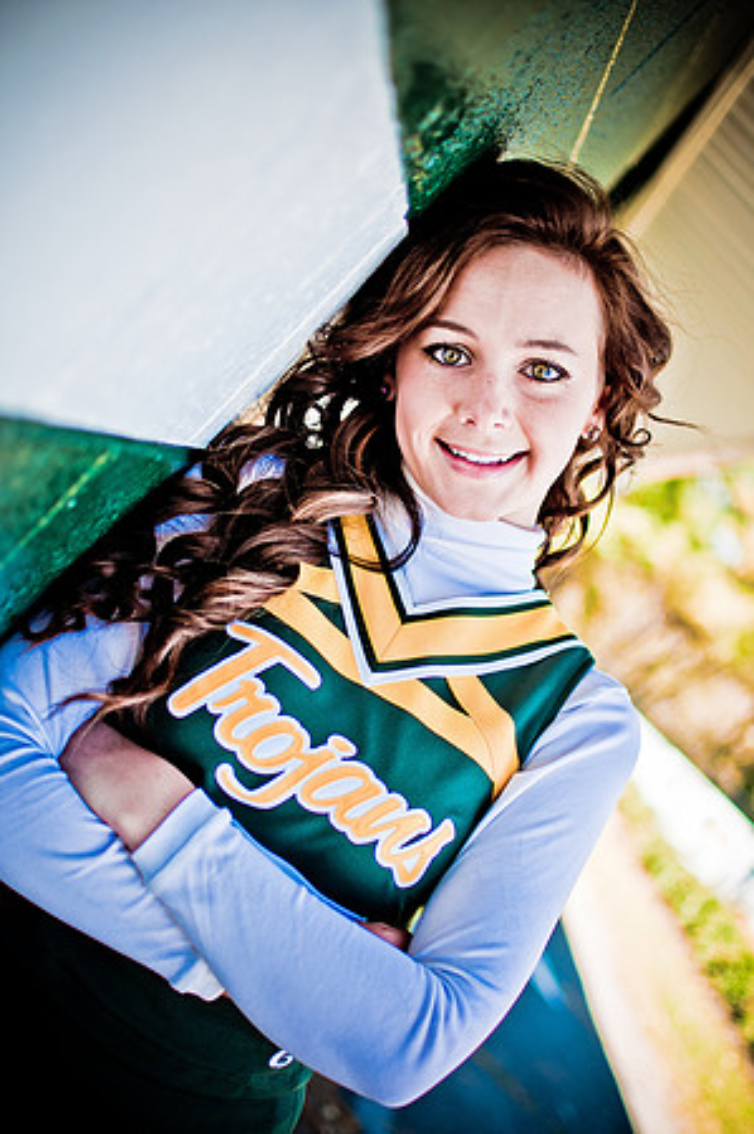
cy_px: 567
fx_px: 1653
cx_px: 377
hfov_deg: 25.7
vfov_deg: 37.9
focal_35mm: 52
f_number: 1.8
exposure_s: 1/1250
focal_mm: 35
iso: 200
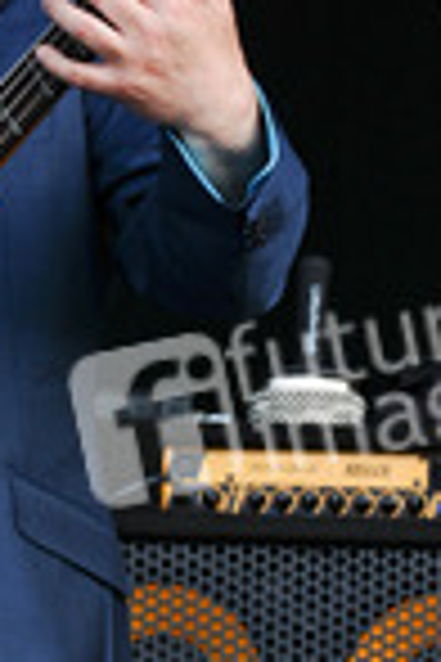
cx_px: -106
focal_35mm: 429
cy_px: 176
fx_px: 7889
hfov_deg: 3.2
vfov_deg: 4.8
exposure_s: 1/400
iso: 200
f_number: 5
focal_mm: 105
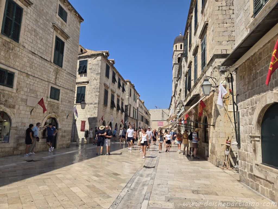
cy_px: 104
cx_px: 139
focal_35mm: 23
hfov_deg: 73.9
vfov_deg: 58.9
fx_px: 185
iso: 25
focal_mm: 5.4
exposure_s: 1/2531
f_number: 1.8
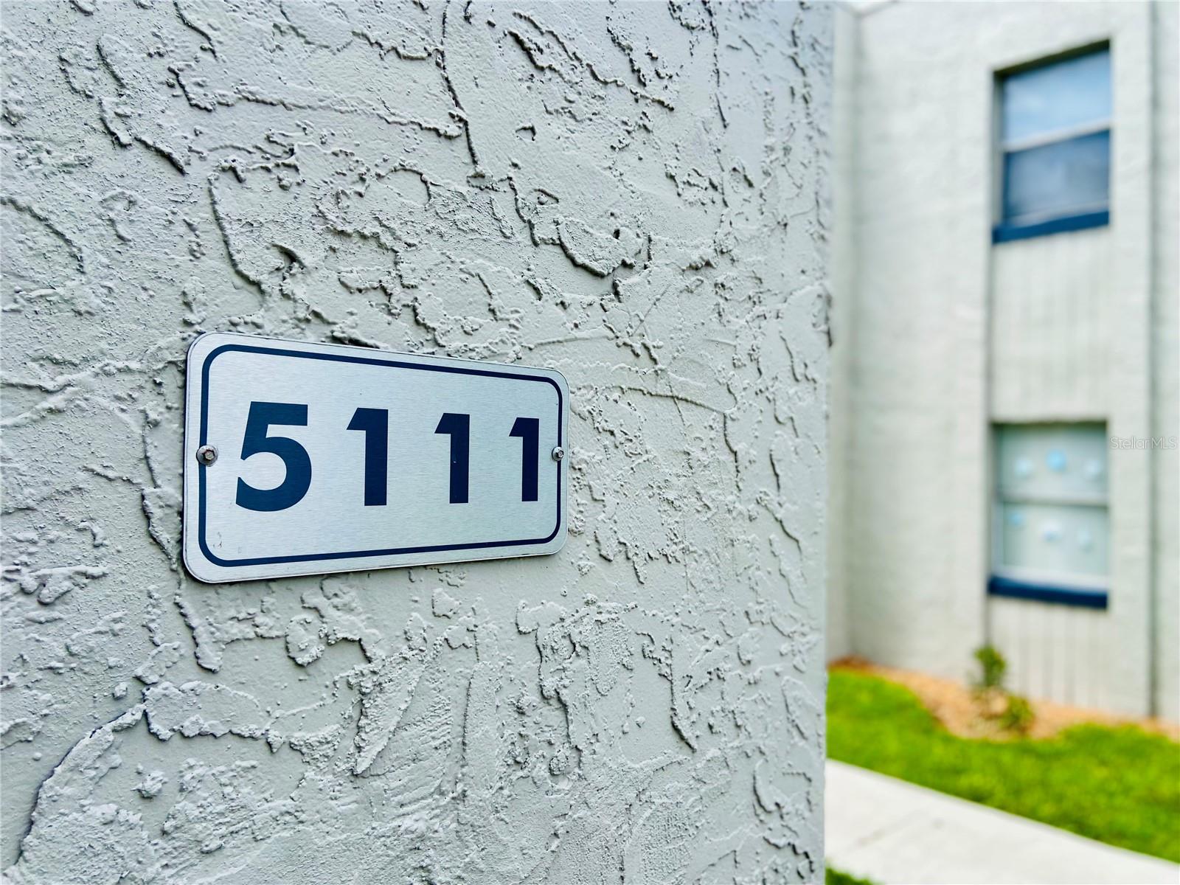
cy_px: 442
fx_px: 886
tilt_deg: +1.3
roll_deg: +0.0
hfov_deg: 67.3
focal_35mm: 26
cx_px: 590
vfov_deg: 53.1
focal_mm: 4.25
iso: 32
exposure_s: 1/1996
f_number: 1.8
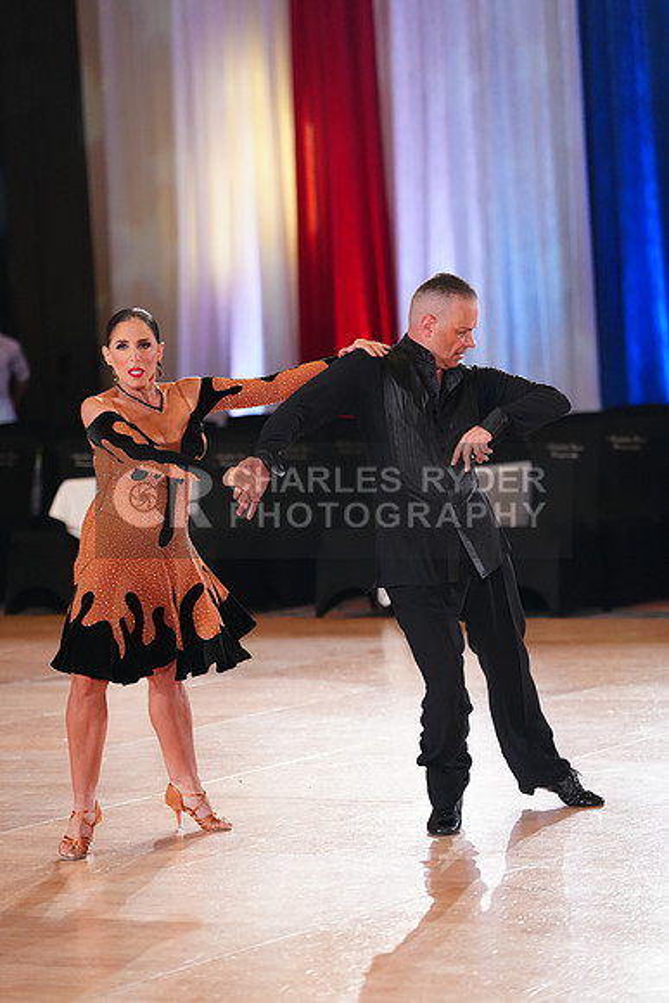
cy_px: 502
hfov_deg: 10.5
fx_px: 3649
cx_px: 334
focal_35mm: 131
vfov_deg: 15.6
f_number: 2.8
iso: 3200
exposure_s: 1/640
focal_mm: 131
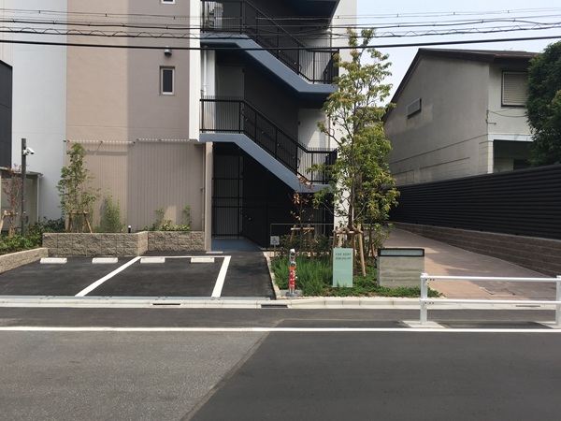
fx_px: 470
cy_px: 210
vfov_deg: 48.2
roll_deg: -0.4
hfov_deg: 61.7
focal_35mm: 29
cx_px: 280
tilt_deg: -0.8
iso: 25
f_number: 2.2
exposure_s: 1/1099
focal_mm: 4.15
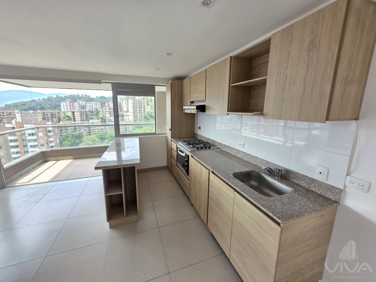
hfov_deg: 106.2
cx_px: 188
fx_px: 141
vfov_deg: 89.9
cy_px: 141
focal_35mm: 13
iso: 40
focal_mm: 2.2
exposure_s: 1/120
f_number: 1.9
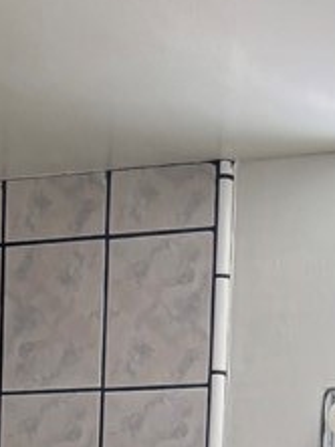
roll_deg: -4.2
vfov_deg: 13.4
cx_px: 204
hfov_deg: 12.3
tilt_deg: -7.7
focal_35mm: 120
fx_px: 1551
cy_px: 968
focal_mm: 5.96
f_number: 1.6
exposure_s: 1/60
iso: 125
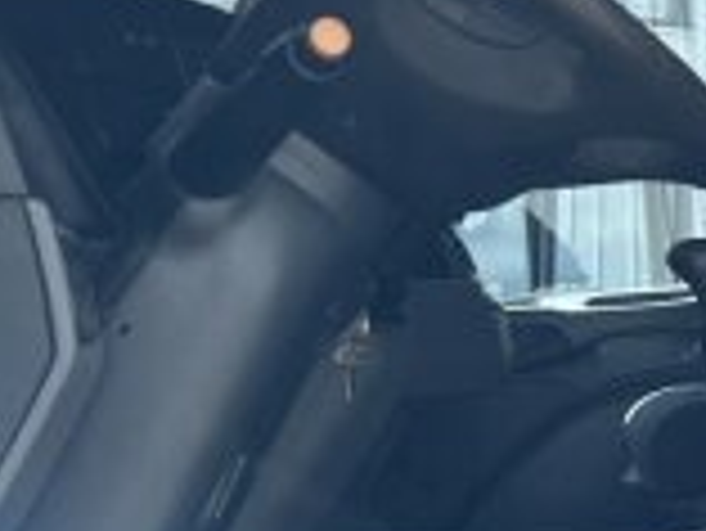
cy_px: -274
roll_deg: +2.1
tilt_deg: +18.0
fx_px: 2000
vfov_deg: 14.1
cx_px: 787
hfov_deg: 19.2
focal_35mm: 98
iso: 80
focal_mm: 6.86
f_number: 1.78
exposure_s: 1/1845
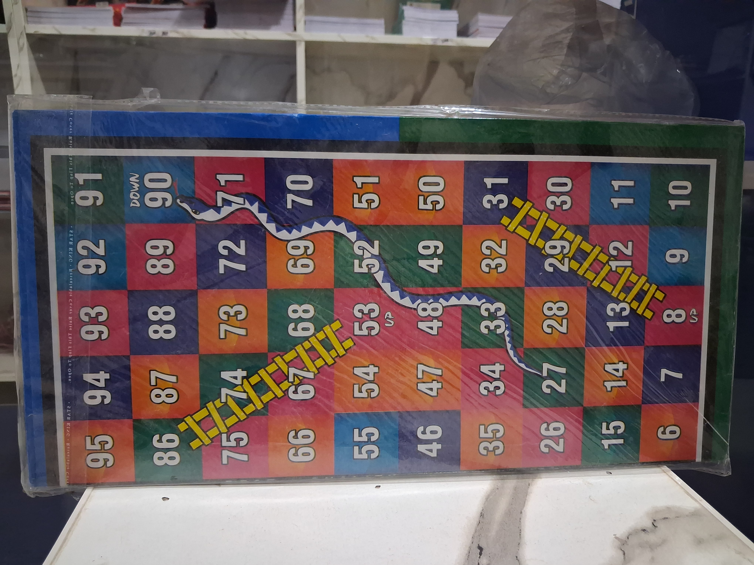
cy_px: 282
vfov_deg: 51.4
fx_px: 588
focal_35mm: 27
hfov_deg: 65.3
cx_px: 377
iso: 500
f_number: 1.8
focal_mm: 4
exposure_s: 1/50
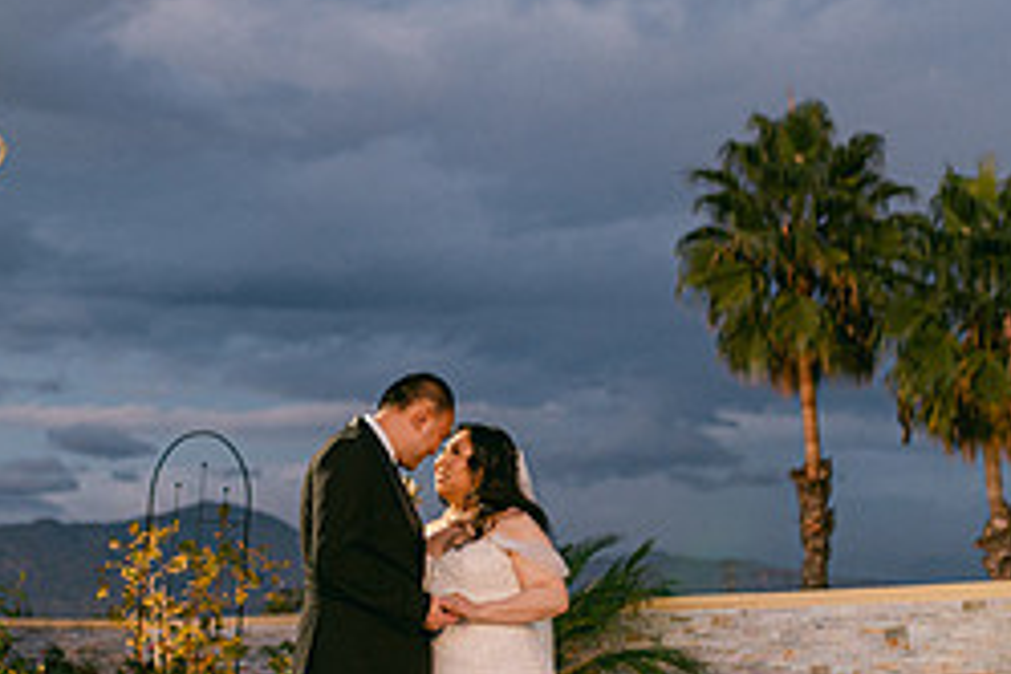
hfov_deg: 23.9
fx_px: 2359
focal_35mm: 84
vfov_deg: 16.3
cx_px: 228
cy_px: 316
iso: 250
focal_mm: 35
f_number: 1.4
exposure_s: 1/125
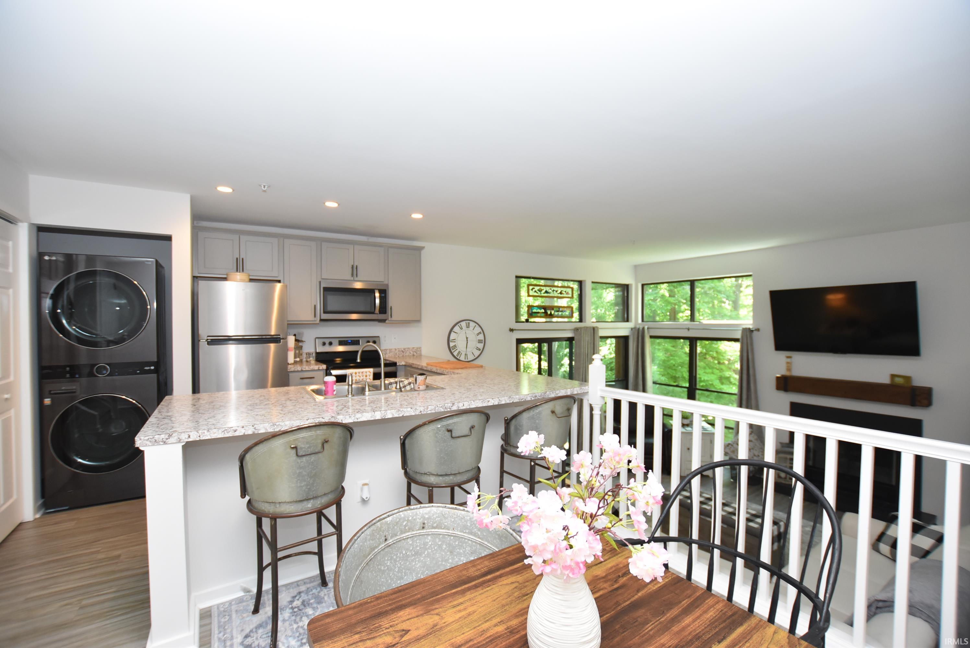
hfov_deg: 100.3
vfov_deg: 77.4
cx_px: 485
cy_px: 324
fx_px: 404
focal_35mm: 15
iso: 800
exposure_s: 1/160
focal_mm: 10
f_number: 3.5
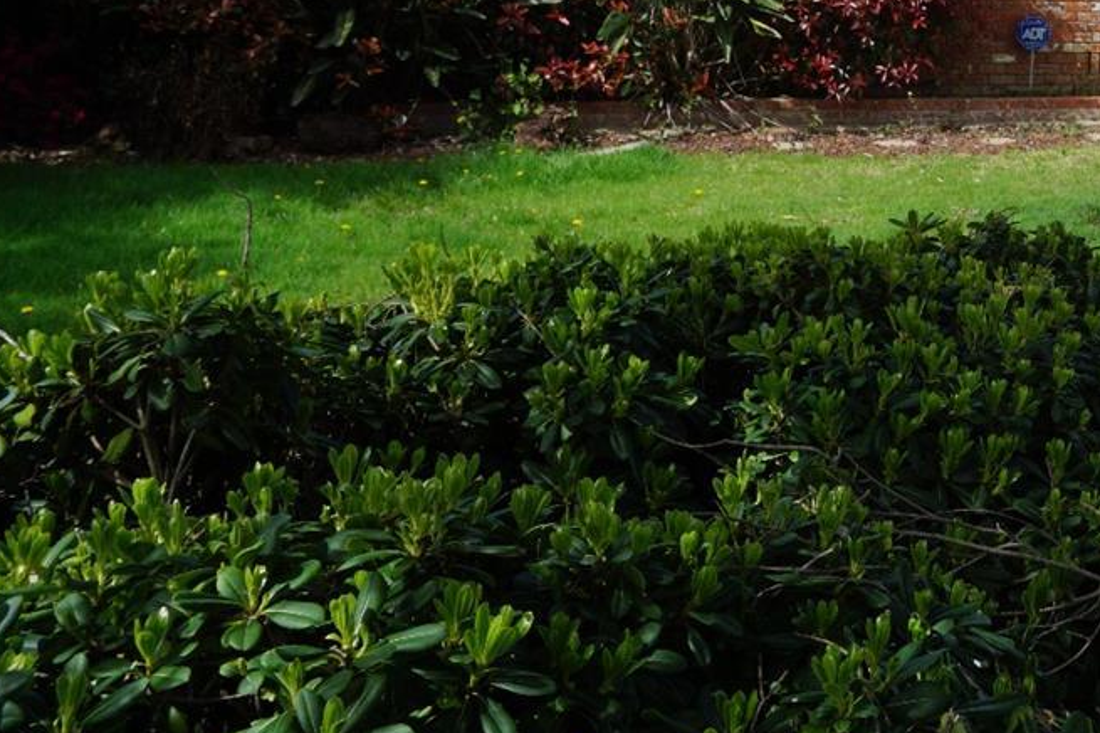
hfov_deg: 32.6
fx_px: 1680
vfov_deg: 23.8
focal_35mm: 55
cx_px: 1157
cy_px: 54
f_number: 11
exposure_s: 1/200
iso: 100
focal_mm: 16
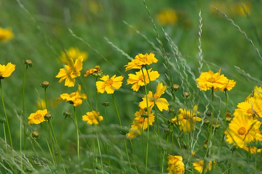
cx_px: 131
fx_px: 4361
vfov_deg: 2.3
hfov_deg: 3.4
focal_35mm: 600
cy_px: 87
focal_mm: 400
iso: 400
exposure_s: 1/1250
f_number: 8.5
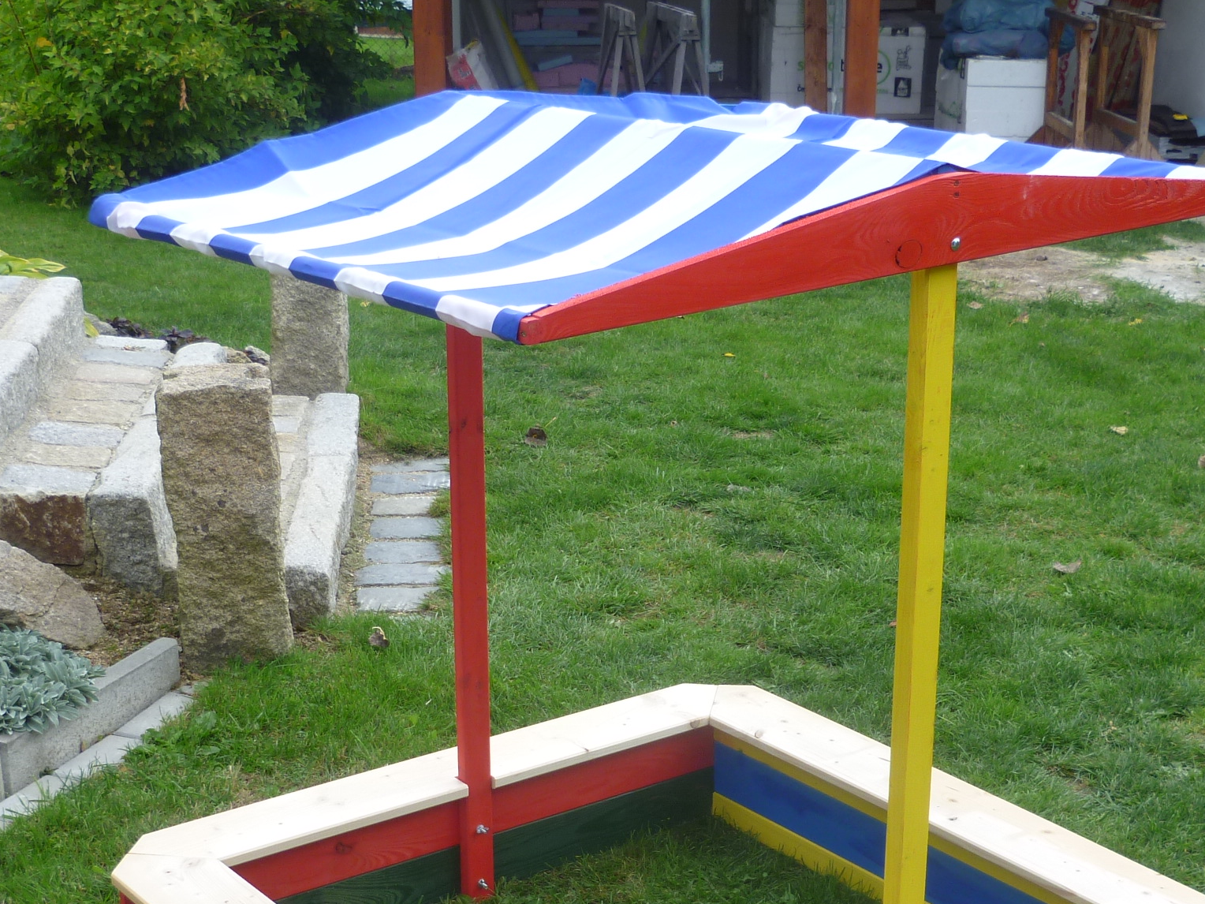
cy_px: 730
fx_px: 2158
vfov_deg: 23.3
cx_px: 613
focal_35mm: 62
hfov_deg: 31.2
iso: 80
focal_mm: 6.6
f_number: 3.1
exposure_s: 1/250
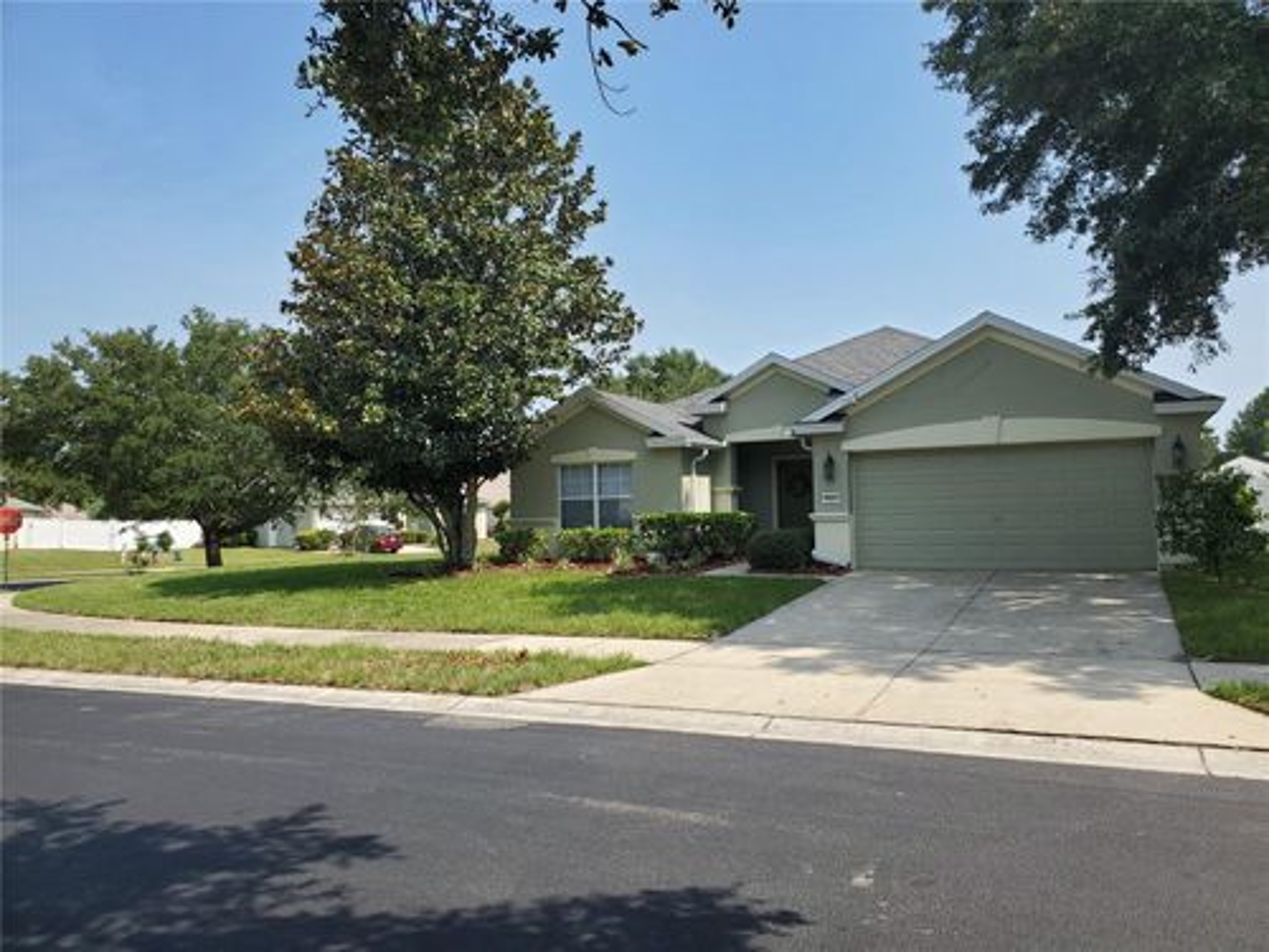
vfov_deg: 53.1
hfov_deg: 67.3
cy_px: 476
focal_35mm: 26
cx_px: 634
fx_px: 953
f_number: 2.4
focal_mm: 4.3
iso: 50
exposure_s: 1/976
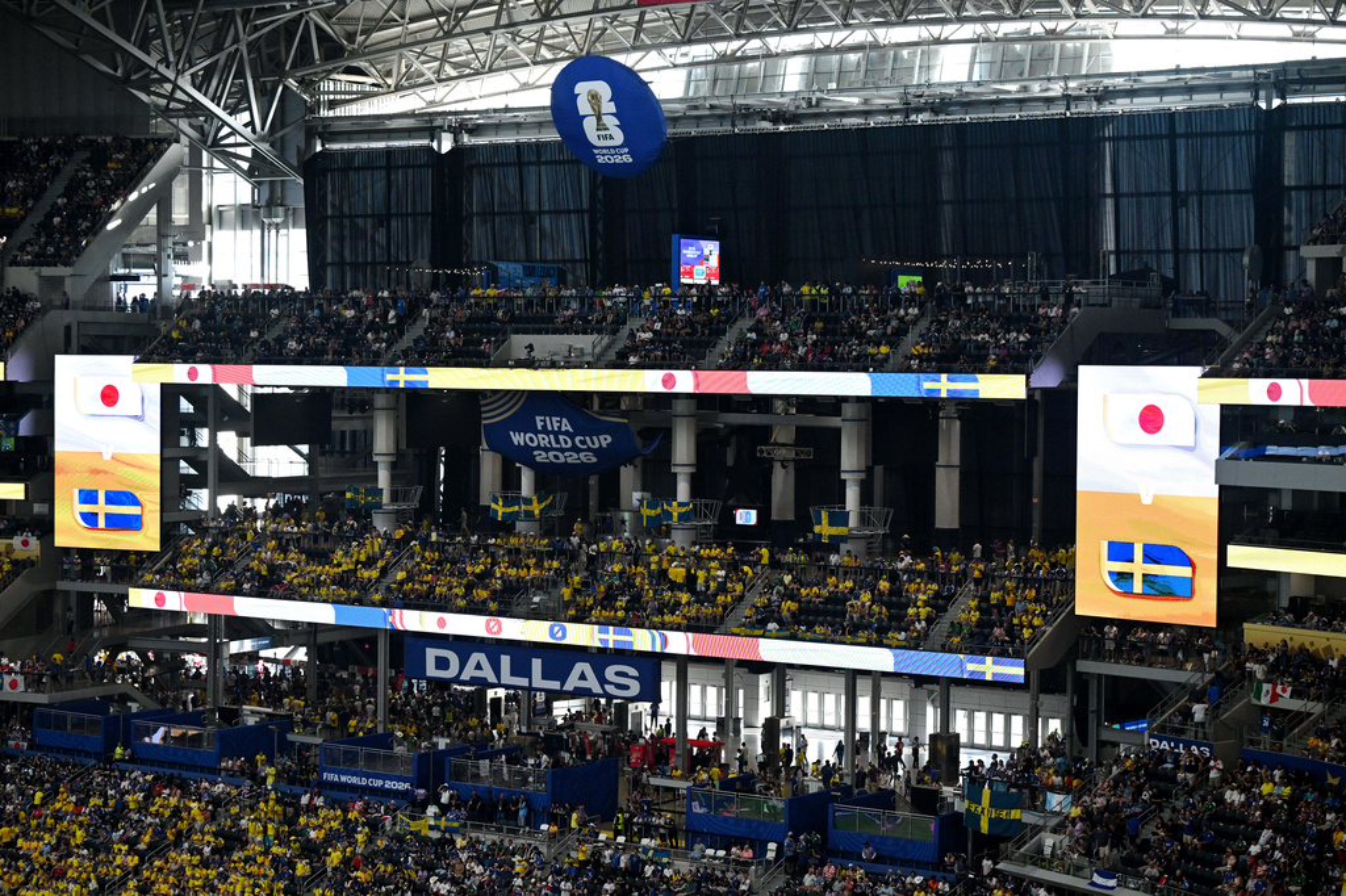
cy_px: 448
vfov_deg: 19.4
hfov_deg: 28.9
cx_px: 673
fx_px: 2616
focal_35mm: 70
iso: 3200
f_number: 4
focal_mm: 70
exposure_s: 1/1000
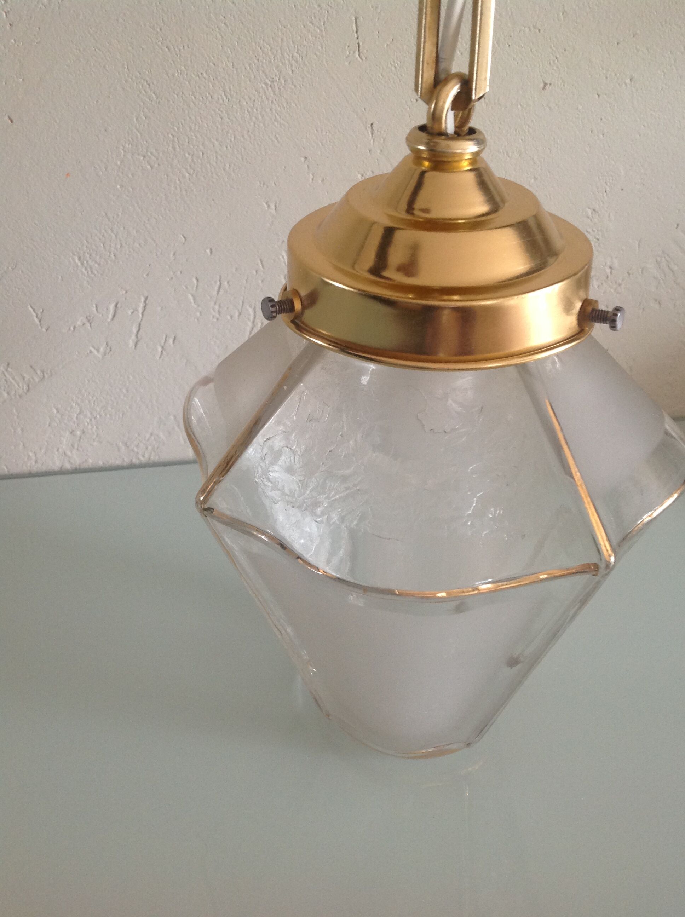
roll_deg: -3.5
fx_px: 926
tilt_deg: -32.8
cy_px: 458
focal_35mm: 35
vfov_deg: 52.7
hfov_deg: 40.6
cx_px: 342
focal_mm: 4.28
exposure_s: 1/15
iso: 125
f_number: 2.4
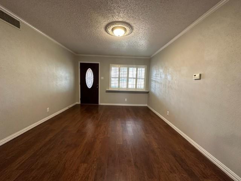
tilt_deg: -5.6
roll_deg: -2.0
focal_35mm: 14
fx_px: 97
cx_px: 120
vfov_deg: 85.7
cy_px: 90
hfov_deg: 102.1
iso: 320
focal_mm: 2.22
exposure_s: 1/60
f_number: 2.2
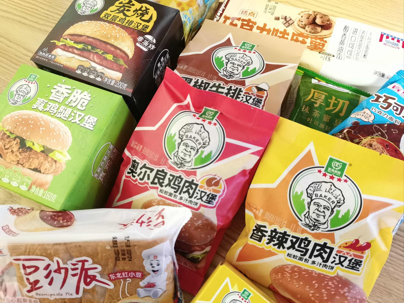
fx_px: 315
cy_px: 152
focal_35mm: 27
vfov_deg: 51.4
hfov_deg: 65.3
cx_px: 202
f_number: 1.8
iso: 800
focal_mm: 5.58
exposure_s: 1/25
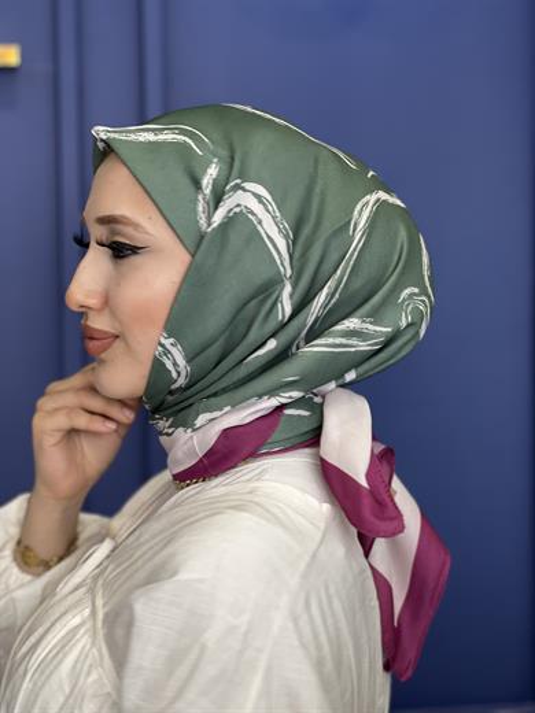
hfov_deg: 19.1
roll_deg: +0.5
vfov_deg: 25.3
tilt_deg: -3.1
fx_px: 1587
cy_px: 356
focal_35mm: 77
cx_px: 268
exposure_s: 1/100
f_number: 2.8
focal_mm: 9
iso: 80
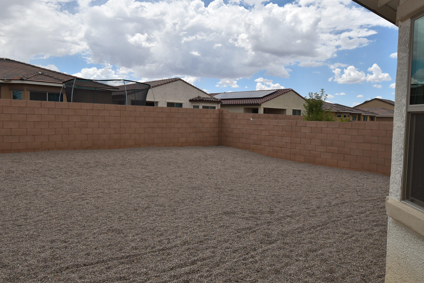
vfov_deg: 49.6
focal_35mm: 26
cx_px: 198
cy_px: 130
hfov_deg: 69.3
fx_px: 306
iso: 100
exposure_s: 1/200
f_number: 11
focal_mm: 16
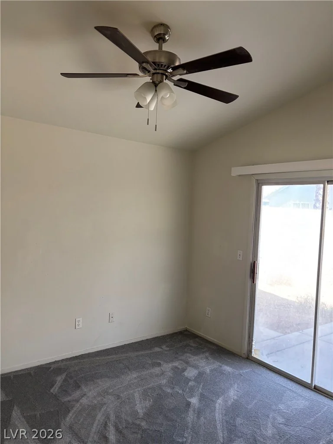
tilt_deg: -0.8
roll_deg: -2.2
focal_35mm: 26
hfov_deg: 53.1
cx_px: 166
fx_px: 333
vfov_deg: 67.3
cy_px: 222
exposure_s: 1/60
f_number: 1.6
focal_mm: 5.96
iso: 200
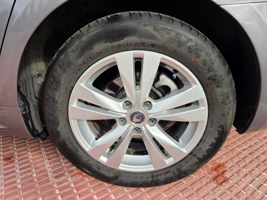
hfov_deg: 73.9
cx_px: 134
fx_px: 177
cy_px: 100
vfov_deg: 58.9
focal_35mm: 23
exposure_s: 1/1829
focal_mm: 6.5
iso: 64
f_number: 1.4
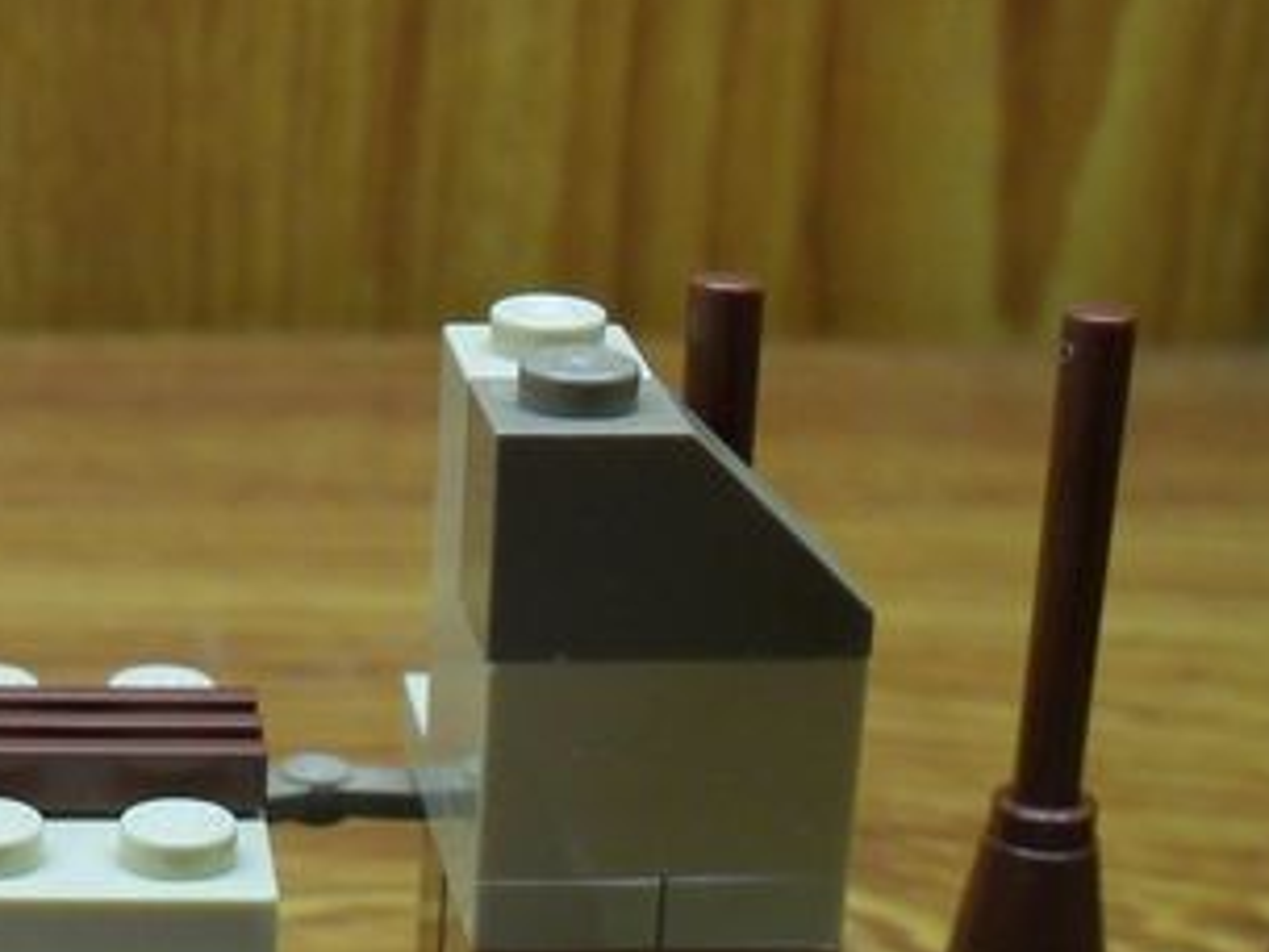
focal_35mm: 92
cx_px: 104
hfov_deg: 20.8
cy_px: 952
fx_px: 3373
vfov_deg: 15.8
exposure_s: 1/45
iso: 200
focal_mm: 6.2
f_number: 2.8
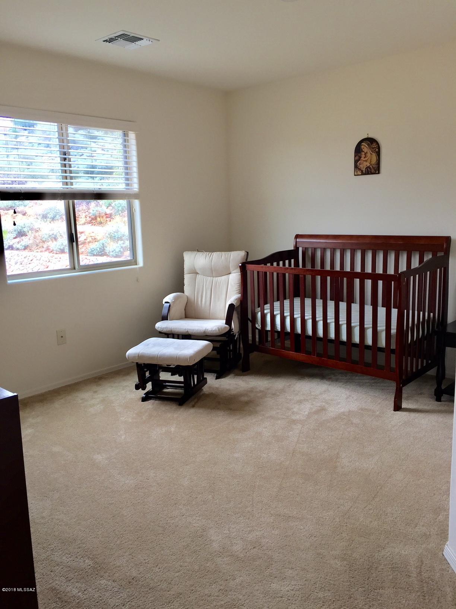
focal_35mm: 29
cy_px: 304
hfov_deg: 48.2
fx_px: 509
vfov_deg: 61.7
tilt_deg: -10.5
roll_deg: +1.1
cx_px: 228
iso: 40
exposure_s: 1/60
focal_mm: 4.15
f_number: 2.2
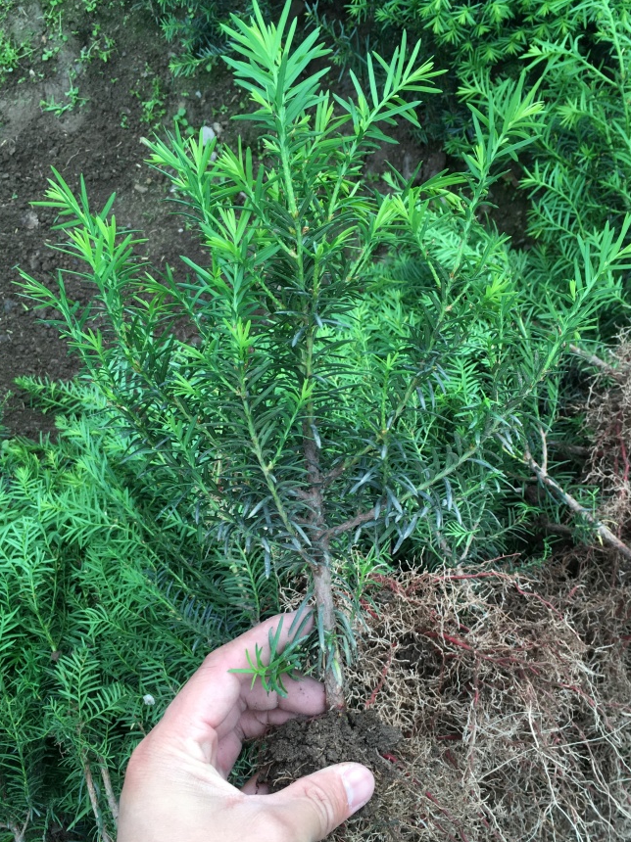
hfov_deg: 39.6
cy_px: 465
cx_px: 352
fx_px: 876
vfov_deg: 51.3
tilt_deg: -66.5
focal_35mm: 36
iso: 32
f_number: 2.2
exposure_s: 1/100
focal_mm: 4.15
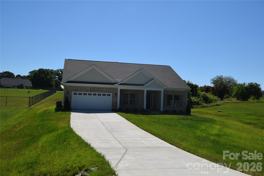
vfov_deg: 36.9
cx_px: 132
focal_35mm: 36
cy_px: 88
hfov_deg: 53.1
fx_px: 264
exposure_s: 1/400
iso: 200
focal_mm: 24
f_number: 10
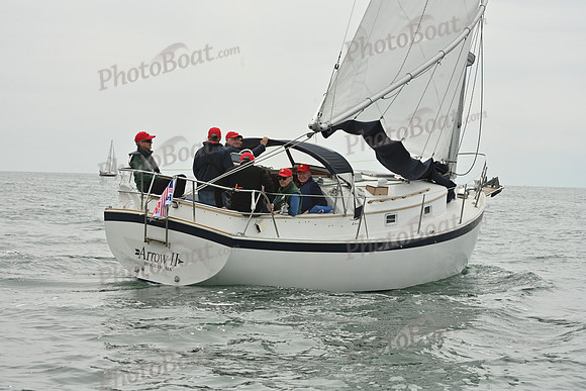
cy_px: 196
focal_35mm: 98
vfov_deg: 14.0
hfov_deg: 20.8
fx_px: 1596
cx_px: 293
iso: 320
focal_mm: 98
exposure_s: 1/800
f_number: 11
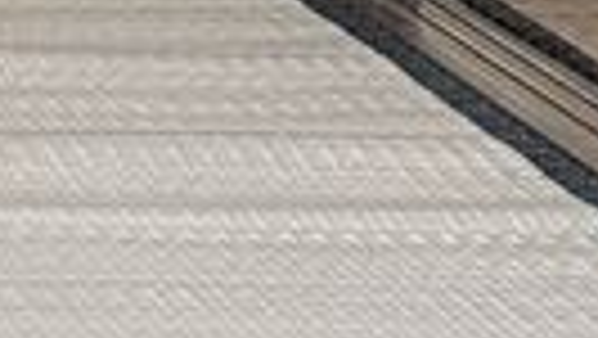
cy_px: -951
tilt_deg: -2.5
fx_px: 3459
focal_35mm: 218
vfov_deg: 5.1
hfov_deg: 8.2
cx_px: -1250
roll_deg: -0.6
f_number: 1.5
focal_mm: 5.7
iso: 80
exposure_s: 1/120
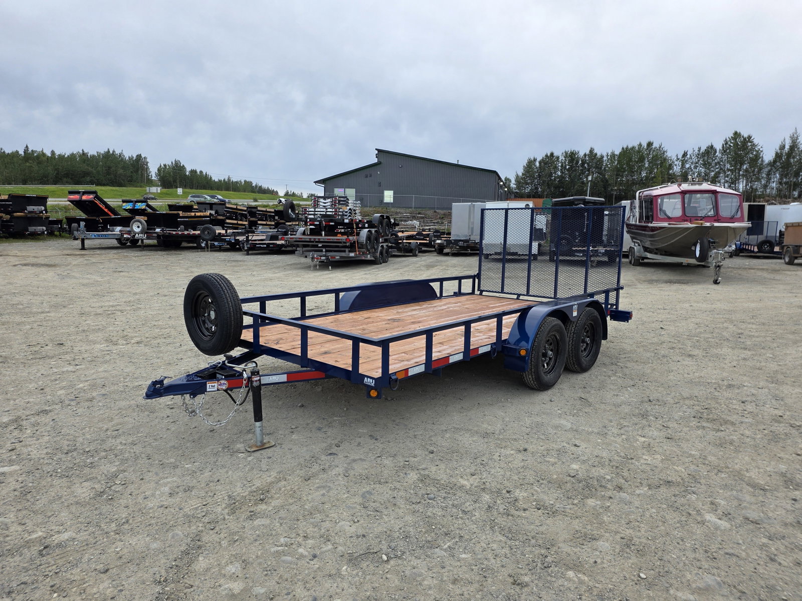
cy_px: 300
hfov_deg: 73.9
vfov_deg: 58.9
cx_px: 401
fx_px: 533
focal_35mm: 23
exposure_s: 1/180
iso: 32
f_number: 1.7
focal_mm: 6.25
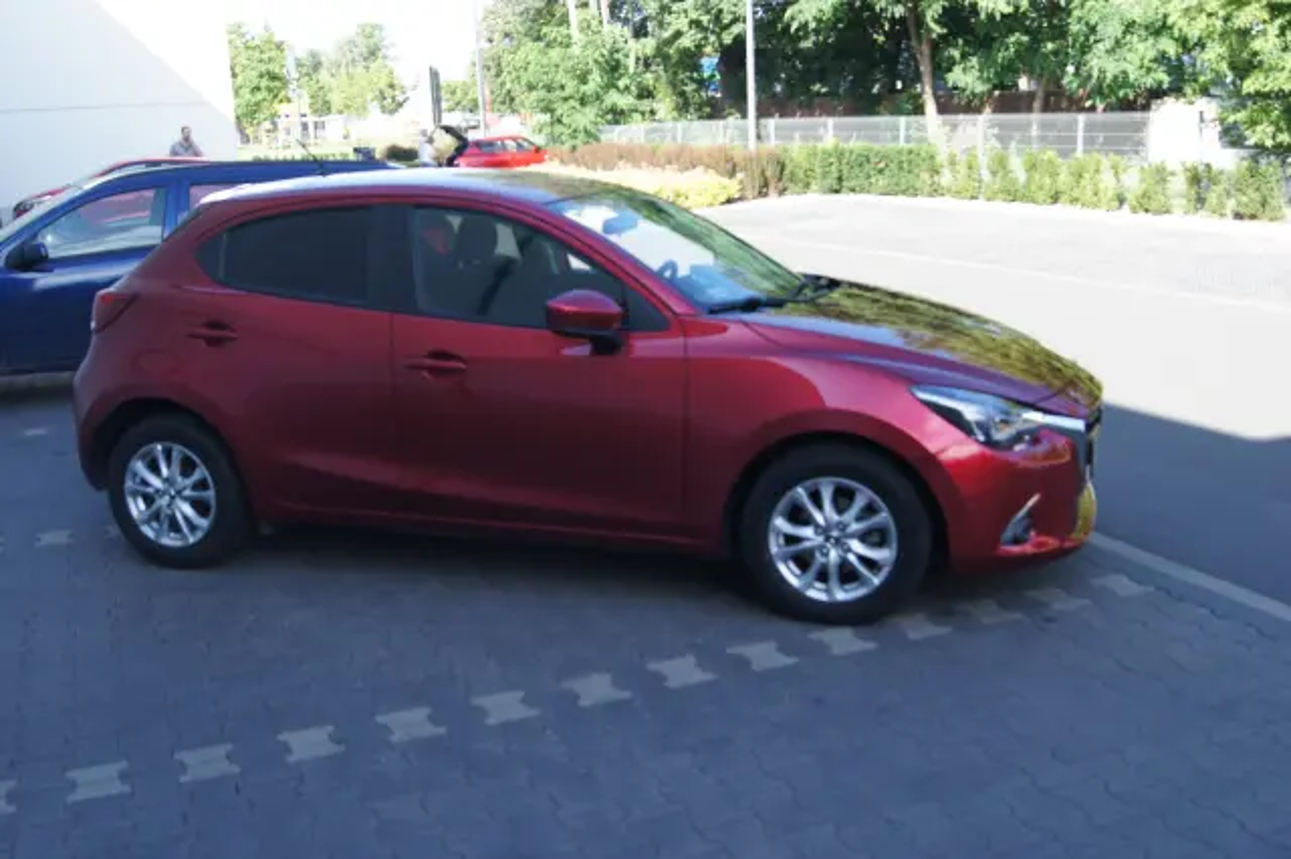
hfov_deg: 53.2
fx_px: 1290
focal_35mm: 36
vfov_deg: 36.8
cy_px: 430
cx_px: 646
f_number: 5.6
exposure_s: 1/80
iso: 100
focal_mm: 24
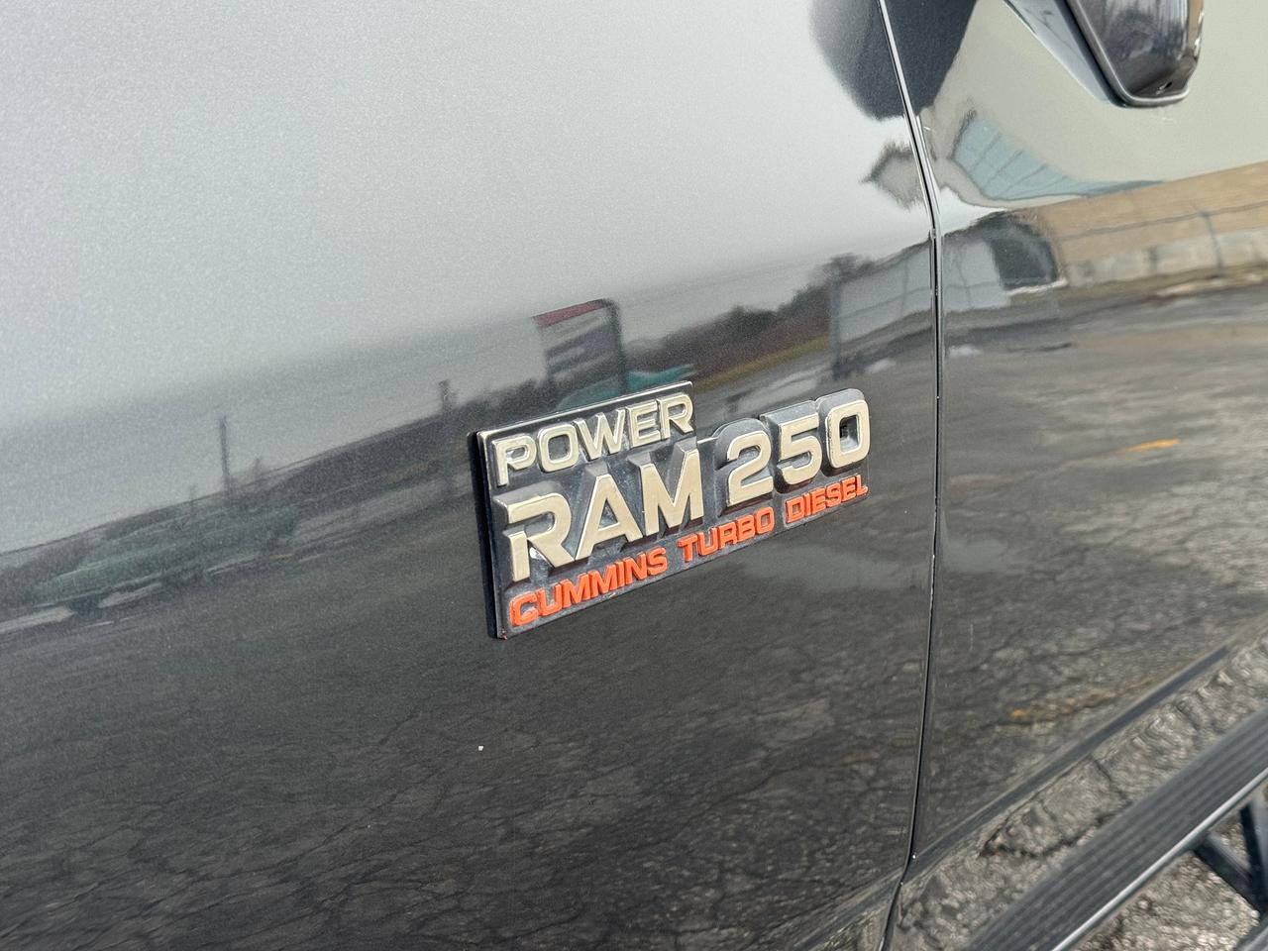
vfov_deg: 30.3
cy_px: 476
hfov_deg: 39.7
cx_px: 634
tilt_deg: -15.6
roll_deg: -0.4
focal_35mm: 48
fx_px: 1758
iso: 50
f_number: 1.78
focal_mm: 6.76
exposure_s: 1/212
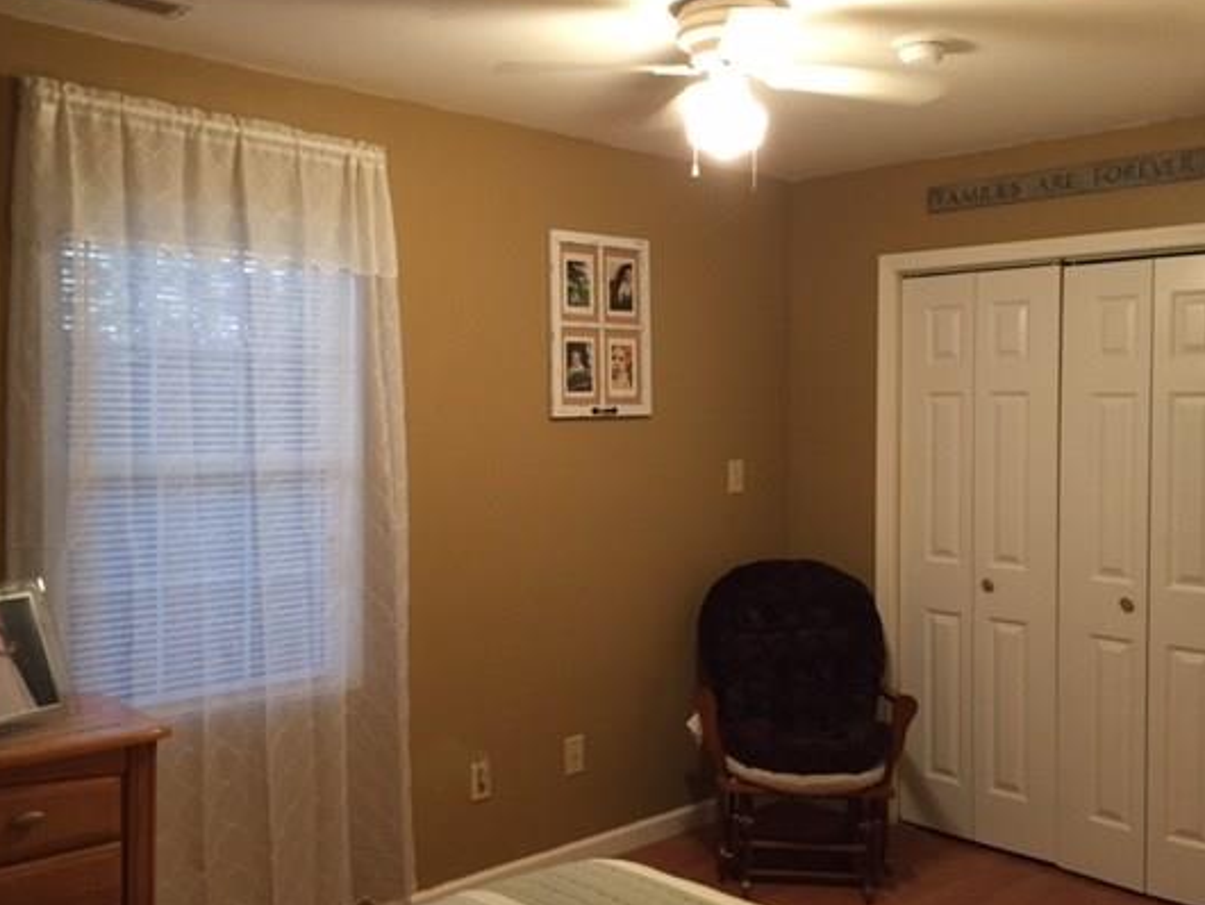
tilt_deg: -2.1
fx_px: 1219
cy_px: 441
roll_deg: -0.2
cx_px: 593
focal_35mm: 35
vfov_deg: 40.7
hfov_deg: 52.6
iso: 200
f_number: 2.2
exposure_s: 1/30
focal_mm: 4.15
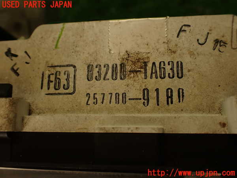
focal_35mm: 32
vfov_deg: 44.2
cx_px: 118
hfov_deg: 56.8
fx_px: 219
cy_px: 89
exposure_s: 1/80
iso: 100
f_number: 2.4
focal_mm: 5.79
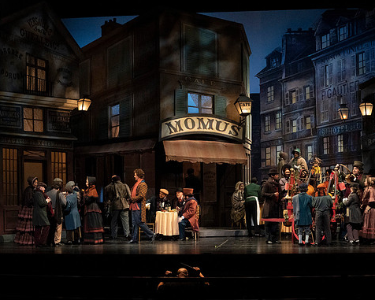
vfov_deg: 19.2
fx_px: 888
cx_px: 198
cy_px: 149
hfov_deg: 23.8
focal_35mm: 80
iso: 16000
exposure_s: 1/400
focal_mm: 70
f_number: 9
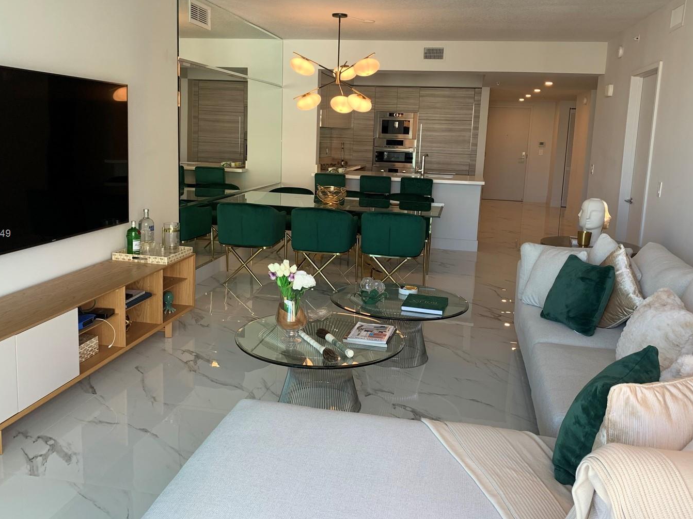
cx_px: 342
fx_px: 620
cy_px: 234
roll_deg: -1.4
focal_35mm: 31
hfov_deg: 58.4
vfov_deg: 45.4
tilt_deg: -9.4
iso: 50
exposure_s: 1/121
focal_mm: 4.25
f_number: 1.8
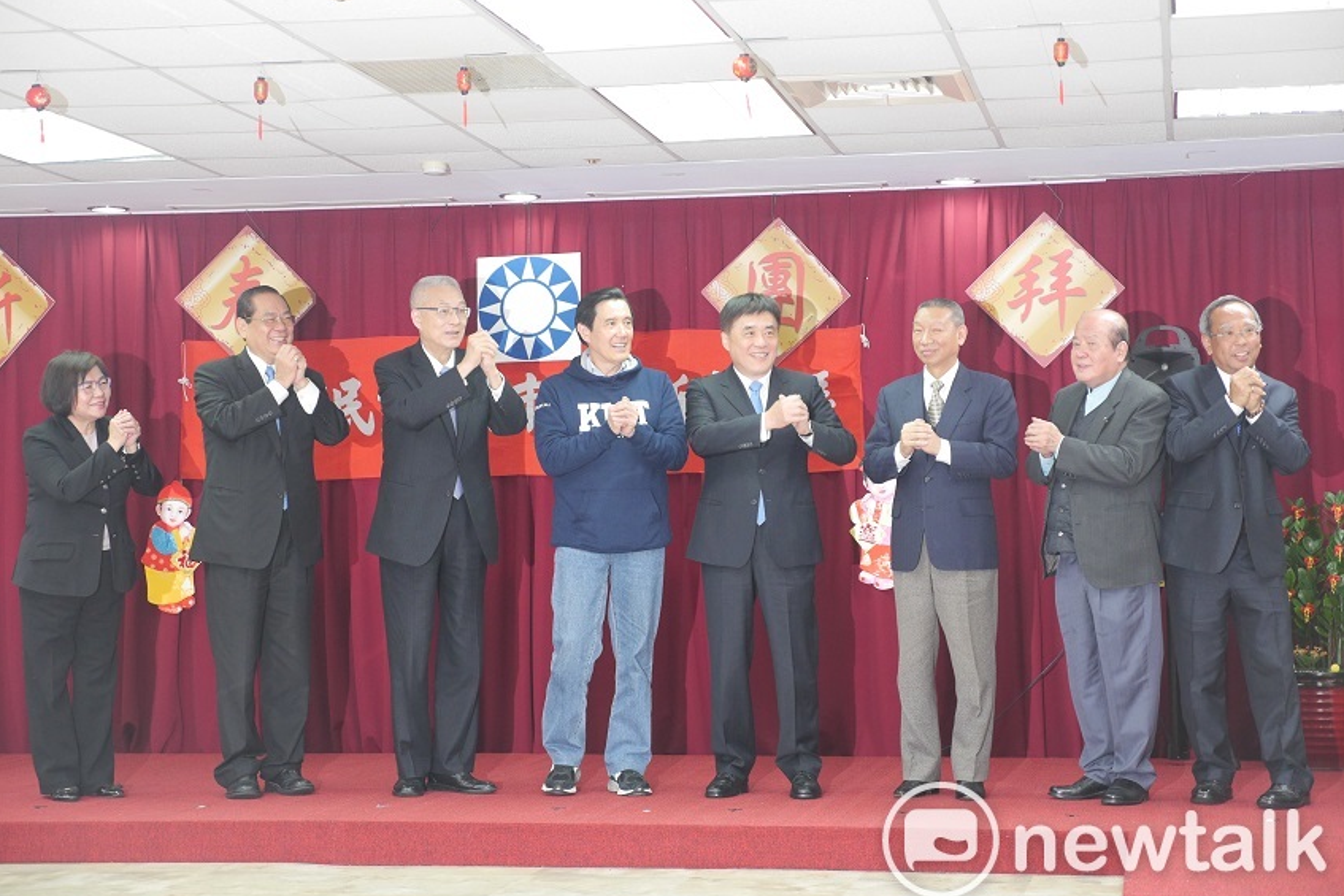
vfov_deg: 18.7
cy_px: 410
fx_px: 2726
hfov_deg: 27.7
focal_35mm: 73
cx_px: 671
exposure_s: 1/125
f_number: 2.8
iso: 1250
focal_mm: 35
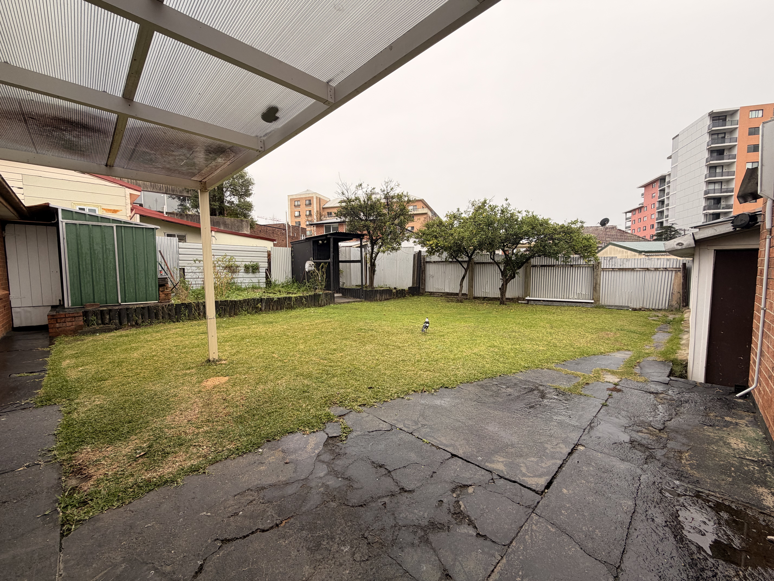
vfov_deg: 85.7
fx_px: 313
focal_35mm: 14
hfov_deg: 102.1
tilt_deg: -5.0
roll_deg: +0.9
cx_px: 387
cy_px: 290
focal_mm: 2.22
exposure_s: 1/288
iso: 50
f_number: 2.2
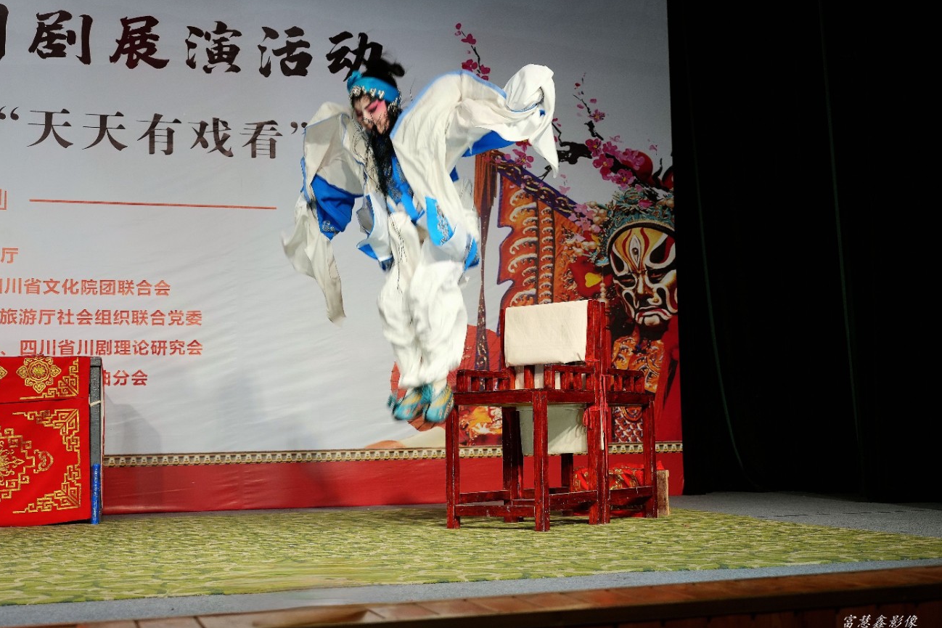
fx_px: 1073
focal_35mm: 41
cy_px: 294
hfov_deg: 47.4
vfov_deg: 32.6
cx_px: 443
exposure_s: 1/160
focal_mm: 38
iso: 800
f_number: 4
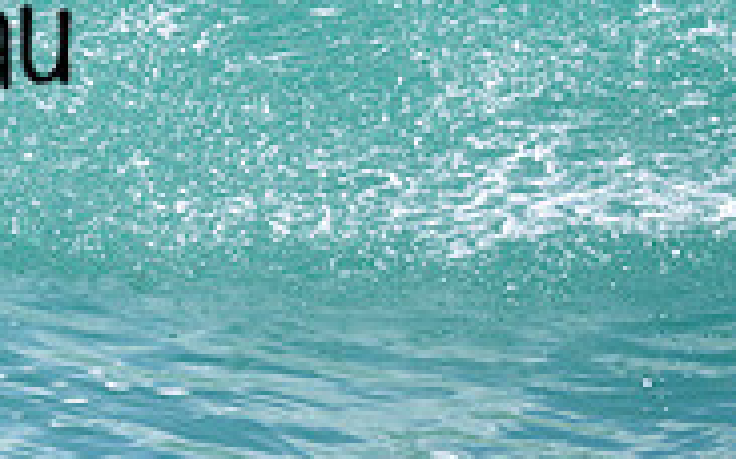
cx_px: -335
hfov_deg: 0.7
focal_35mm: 3134
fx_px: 62805
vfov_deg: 0.4
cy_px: -173
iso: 360
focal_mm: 800
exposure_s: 1/2000
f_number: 6.3
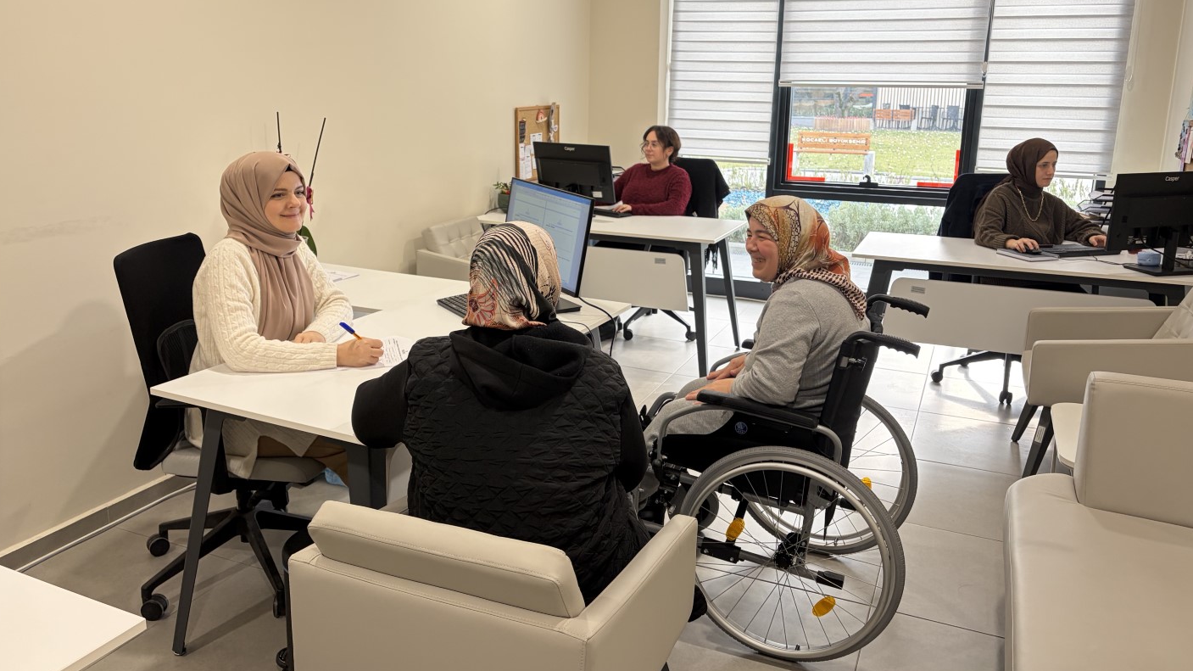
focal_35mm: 29
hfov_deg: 66.1
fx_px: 917
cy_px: 279
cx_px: 584
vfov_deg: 40.0
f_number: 1.6
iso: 100
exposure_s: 1/50
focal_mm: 5.96
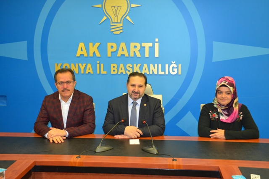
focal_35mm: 48
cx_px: 134
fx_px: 358
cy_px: 90
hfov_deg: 41.2
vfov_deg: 28.0
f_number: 4.2
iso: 1600
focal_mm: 32
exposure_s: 1/60
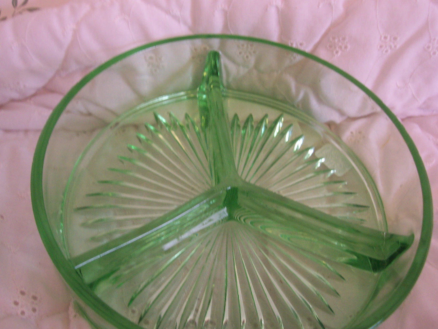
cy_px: 164
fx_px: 468
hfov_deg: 50.1
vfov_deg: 38.7
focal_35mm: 37
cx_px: 219
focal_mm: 5.6
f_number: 2.8
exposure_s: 1/30
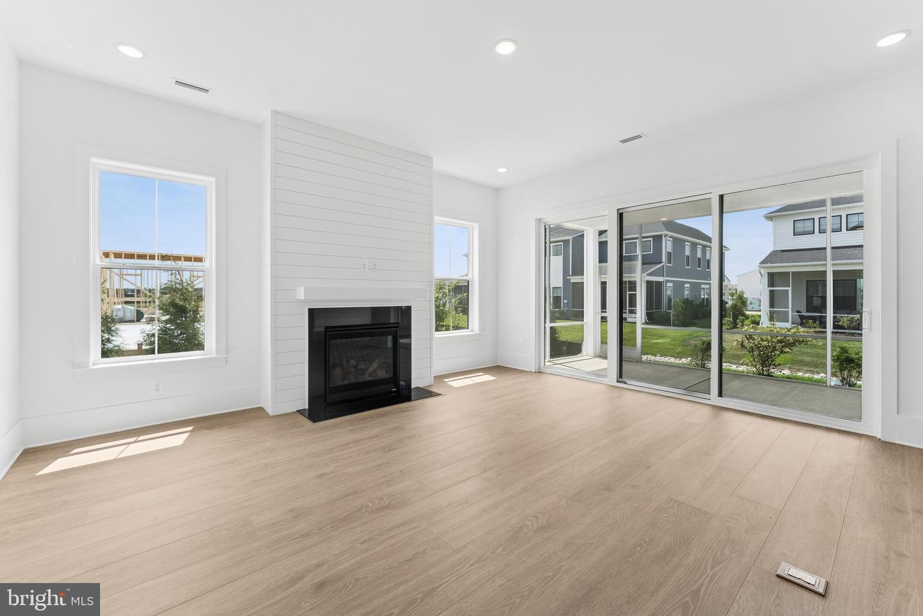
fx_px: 359
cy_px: 308
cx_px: 462
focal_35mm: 14
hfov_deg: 104.3
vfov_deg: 81.2
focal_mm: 14
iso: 500
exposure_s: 1/320
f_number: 7.1
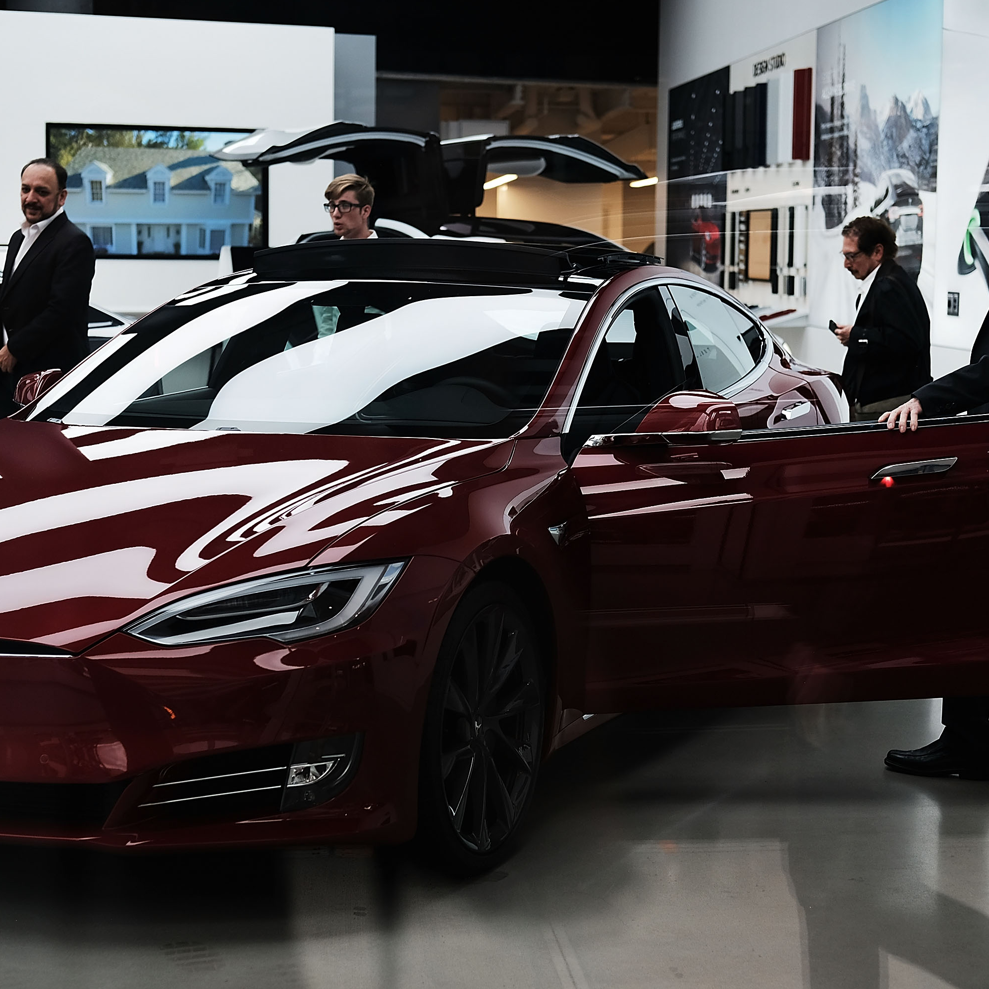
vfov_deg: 25.4
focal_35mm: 68
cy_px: 496
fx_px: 2198
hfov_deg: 25.4
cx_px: 490
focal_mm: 35
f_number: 2.5
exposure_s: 1/150
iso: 200
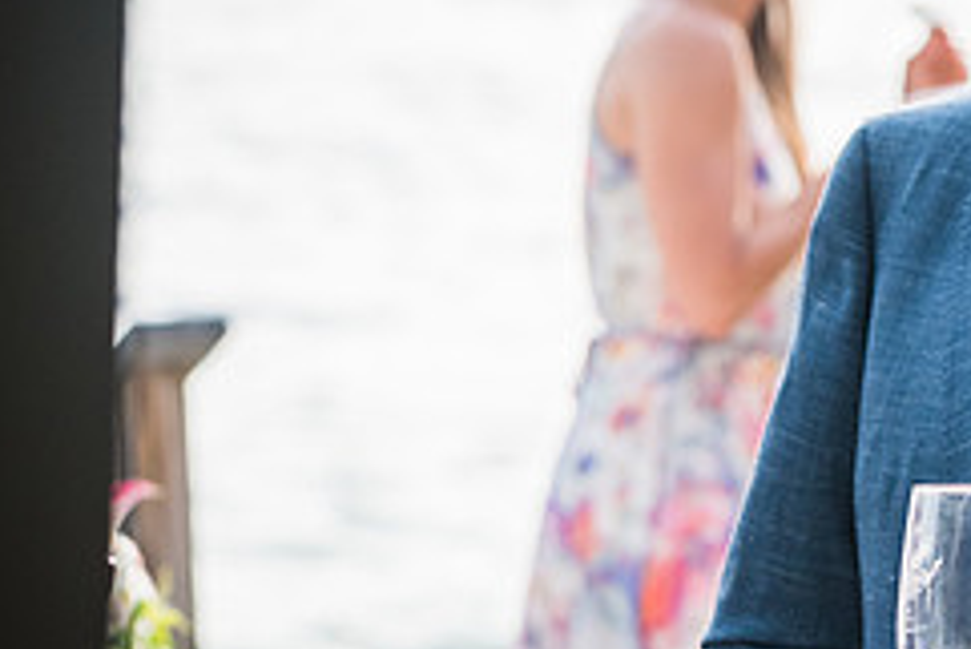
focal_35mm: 343
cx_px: 1148
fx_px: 9257
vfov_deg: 4.0
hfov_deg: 6.0
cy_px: 324
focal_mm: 95
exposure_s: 1/800
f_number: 4
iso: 400
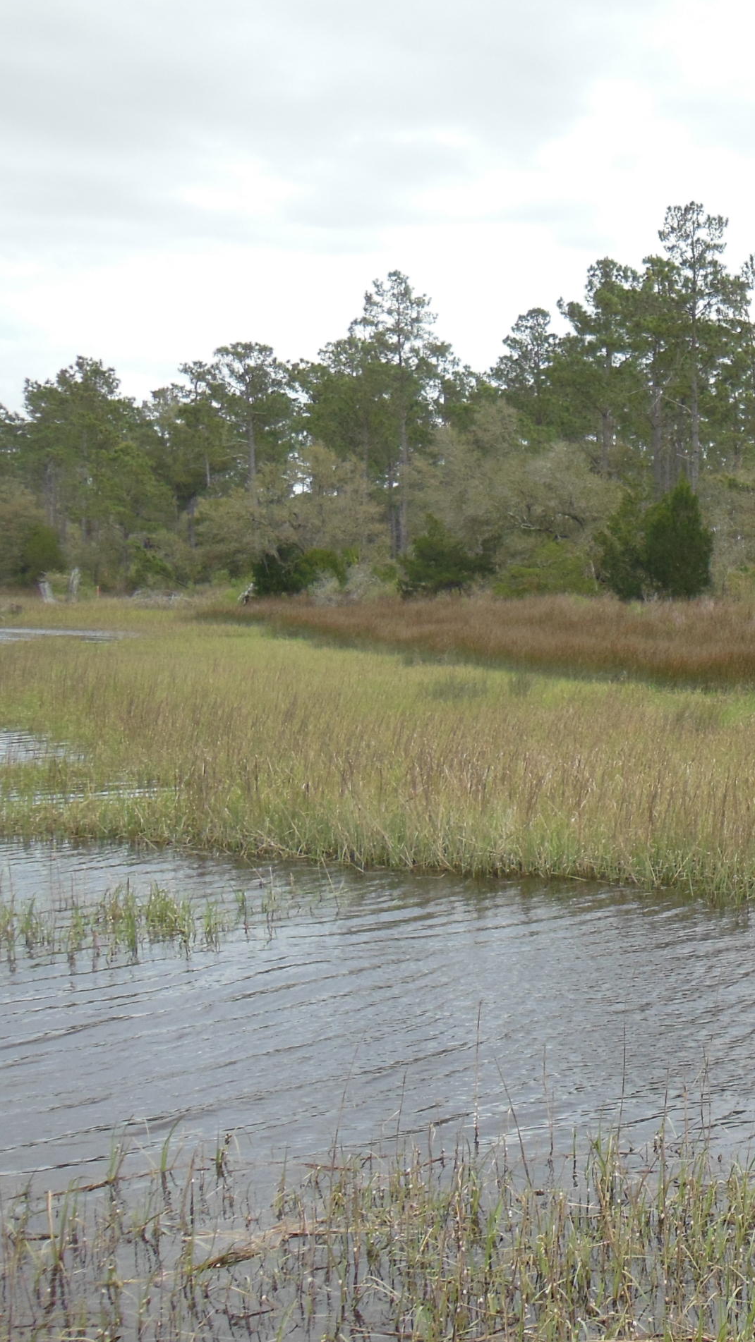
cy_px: 605
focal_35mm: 67
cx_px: 1046
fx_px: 2385
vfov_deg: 31.4
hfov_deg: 16.7
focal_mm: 6.9
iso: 125
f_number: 4.1
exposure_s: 1/400
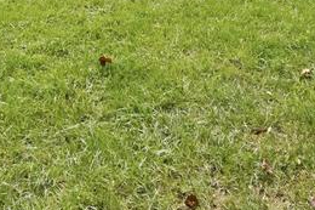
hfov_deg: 31.7
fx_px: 551
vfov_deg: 16.8
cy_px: -196
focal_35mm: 63
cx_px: 104
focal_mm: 16
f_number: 8
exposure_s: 1/200
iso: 1000
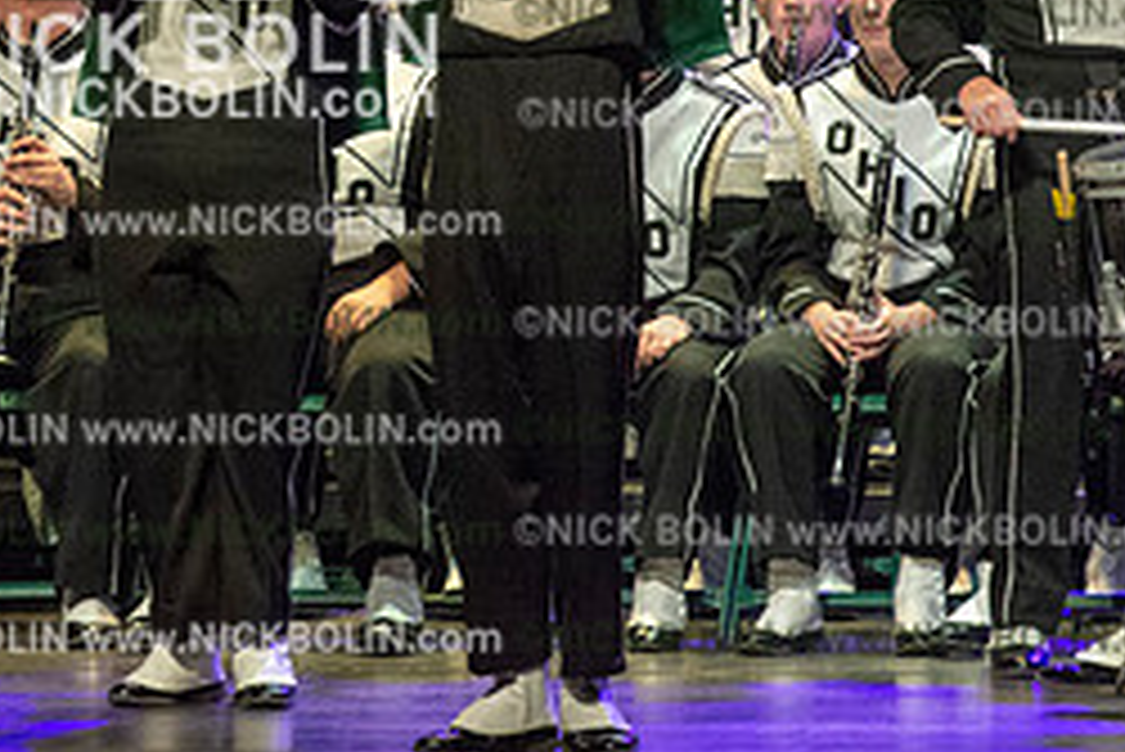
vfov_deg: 2.7
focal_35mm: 510
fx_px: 15946
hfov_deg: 4.0
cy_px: -95
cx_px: 153
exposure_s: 1/400
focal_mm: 220
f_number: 5.6
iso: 8000
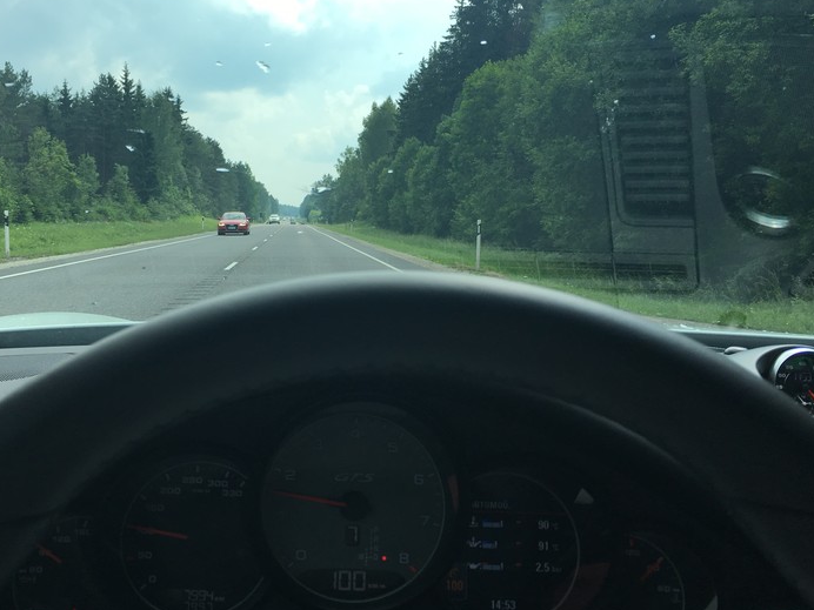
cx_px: 331
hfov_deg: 47.6
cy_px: 301
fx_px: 917
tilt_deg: -5.0
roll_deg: -2.1
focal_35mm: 39
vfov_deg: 36.8
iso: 25
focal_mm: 4.15
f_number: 2.2
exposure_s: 1/1026
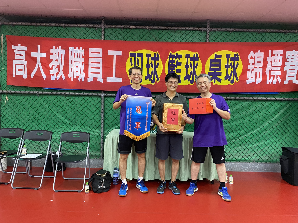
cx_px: 149
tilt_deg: -3.4
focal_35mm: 26
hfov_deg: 67.3
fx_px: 224
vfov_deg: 53.1
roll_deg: -1.1
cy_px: 112
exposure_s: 1/60
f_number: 1.8
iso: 320
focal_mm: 4.25
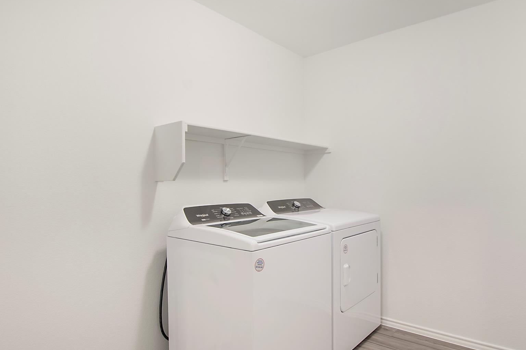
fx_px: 292
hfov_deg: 83.7
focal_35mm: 20
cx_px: 290
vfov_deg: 61.9
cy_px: 185
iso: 100
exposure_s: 1/5
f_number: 7.1
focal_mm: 10
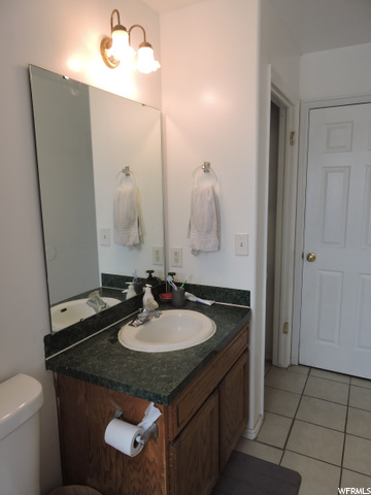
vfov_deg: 71.6
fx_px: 343
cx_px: 186
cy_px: 248
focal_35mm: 24
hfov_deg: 56.8
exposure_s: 1/30
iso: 125
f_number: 3.3
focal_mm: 4.3
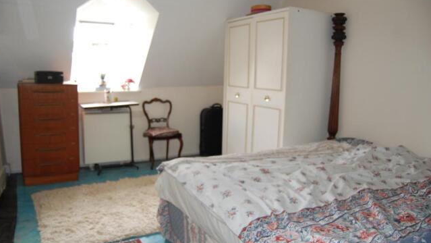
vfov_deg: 40.2
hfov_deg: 66.0
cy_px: 122
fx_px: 332
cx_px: 212
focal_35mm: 29
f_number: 3.5
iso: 400
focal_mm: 18
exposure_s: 1/60
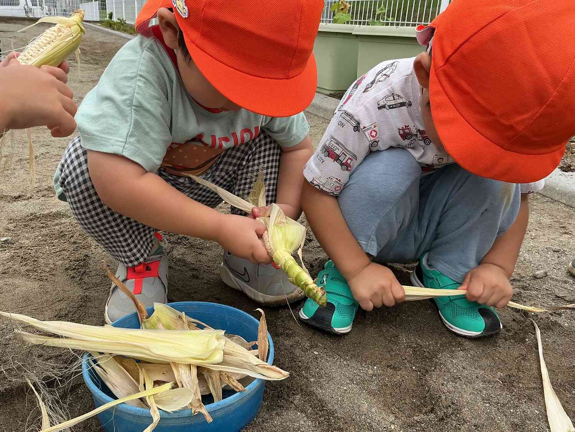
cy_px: 216
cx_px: 288
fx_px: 482
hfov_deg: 61.7
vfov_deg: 48.2
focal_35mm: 29
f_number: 1.8
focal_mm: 3
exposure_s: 1/504
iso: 25
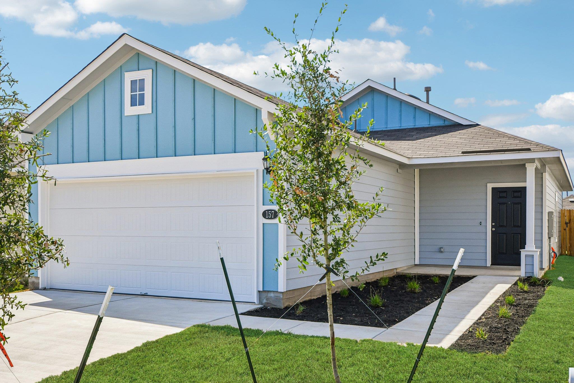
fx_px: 574
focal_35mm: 36
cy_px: 192
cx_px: 287
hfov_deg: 53.1
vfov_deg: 36.9
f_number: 8
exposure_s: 1/1250
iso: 400
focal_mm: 24
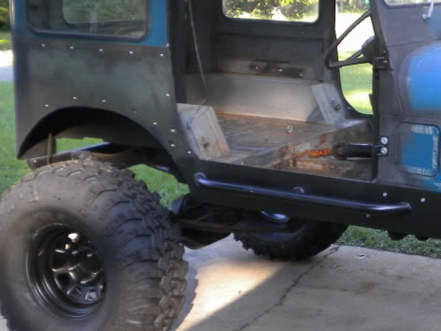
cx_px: 404
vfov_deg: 19.4
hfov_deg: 24.8
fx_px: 968
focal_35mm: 76
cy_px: 178
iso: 80
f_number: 3.1
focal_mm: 6.3
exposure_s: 1/72
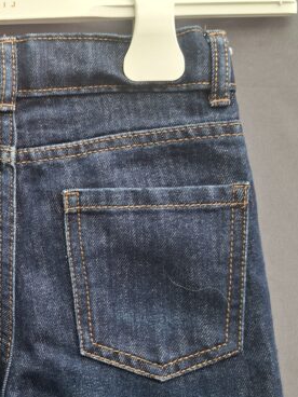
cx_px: 8
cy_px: 205
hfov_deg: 27.6
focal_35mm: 50
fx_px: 574
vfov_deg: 38.2
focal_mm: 5.54
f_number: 1.8
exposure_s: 1/40
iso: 50
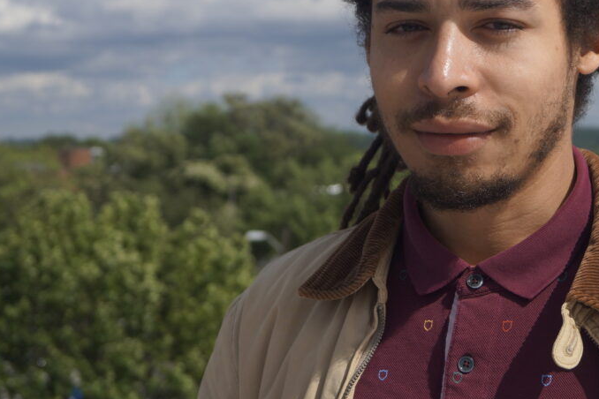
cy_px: 103
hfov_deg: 21.9
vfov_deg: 14.7
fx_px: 1545
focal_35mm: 93
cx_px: 370
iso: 100
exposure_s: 1/800
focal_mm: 35
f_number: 5.6
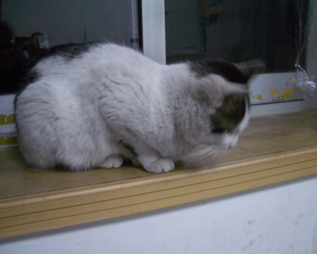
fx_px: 347
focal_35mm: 37
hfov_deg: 49.0
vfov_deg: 40.1
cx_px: 170
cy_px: 128
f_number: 2.6
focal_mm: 5.8
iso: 100
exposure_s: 1/8
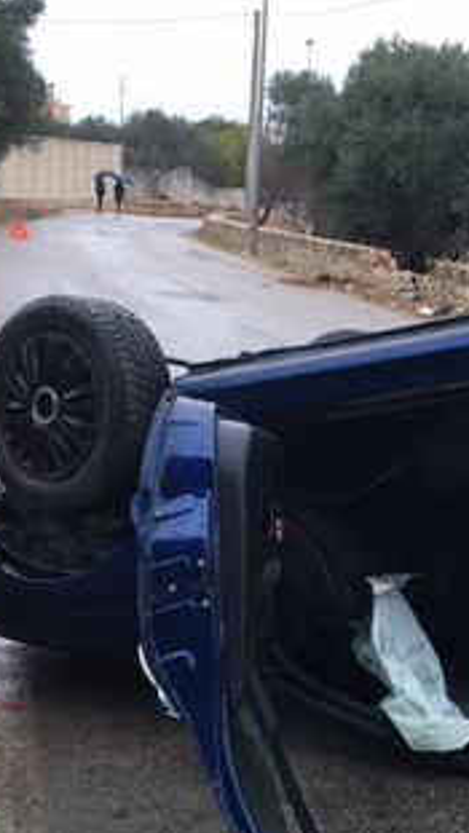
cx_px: 563
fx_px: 1437
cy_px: 423
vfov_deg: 32.4
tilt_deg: -9.9
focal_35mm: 65
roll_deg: -6.0
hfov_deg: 17.7
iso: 64
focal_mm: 4.15
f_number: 2.2
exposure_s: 1/33
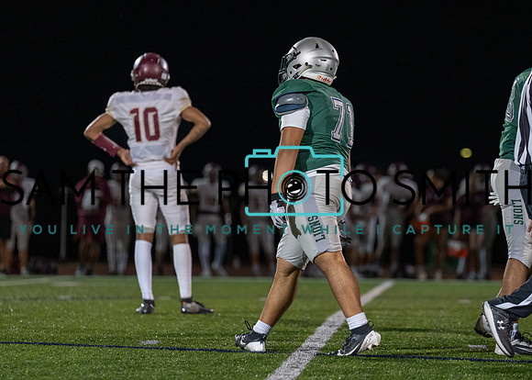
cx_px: 317
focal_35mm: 235
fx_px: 3550
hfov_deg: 8.6
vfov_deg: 6.1
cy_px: 179
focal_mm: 159
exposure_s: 1/1000
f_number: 2.8
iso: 2000
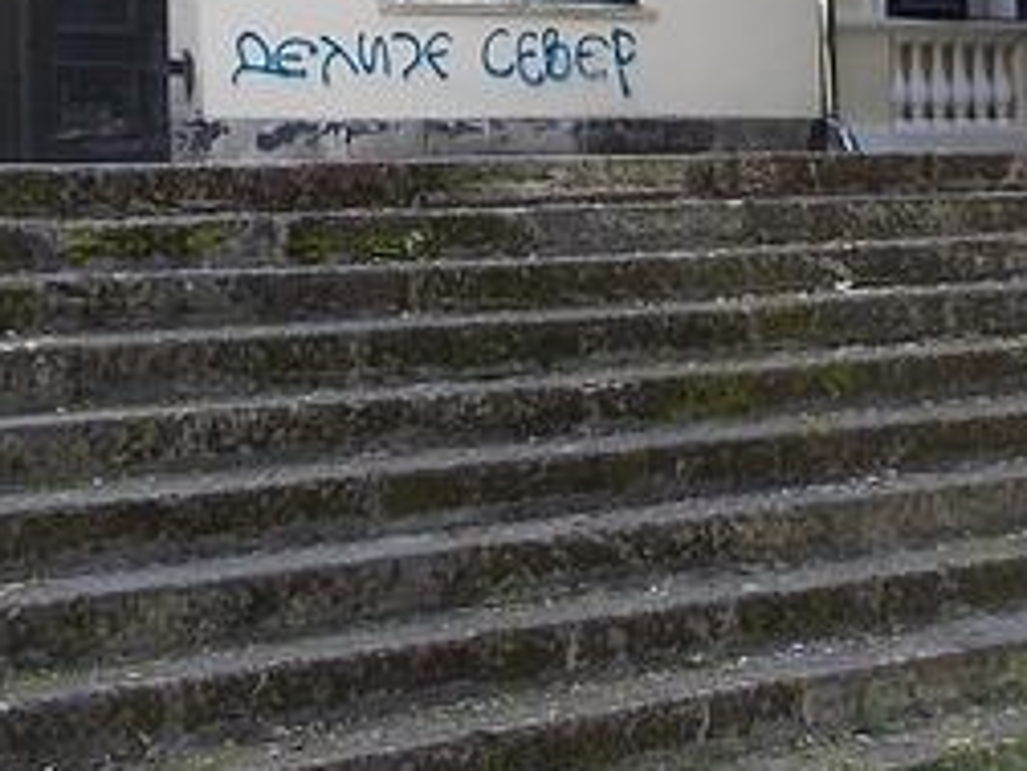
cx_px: 546
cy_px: -12
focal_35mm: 92
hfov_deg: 21.3
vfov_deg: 15.7
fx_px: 2729
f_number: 3.3
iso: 80
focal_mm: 4.1
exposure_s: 1/125
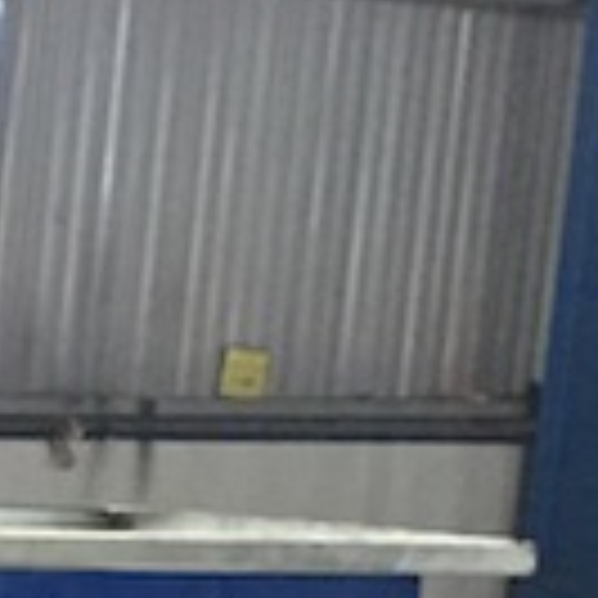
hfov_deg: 9.4
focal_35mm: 154
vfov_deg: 11.0
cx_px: -1084
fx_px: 3010
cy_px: 859
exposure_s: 1/24
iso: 250
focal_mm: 4.15
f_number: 2.2
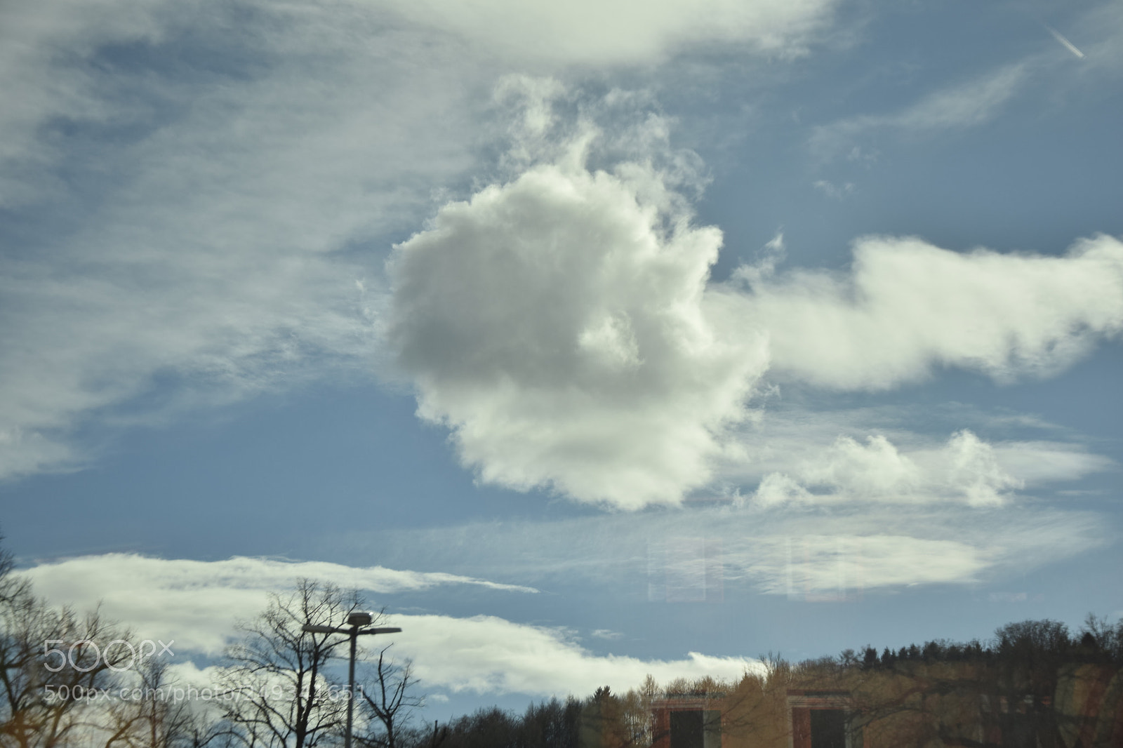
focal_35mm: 78
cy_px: 374
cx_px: 562
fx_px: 2433
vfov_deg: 17.5
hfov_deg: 26.0
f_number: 5
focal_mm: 52
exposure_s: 1/1000
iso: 100
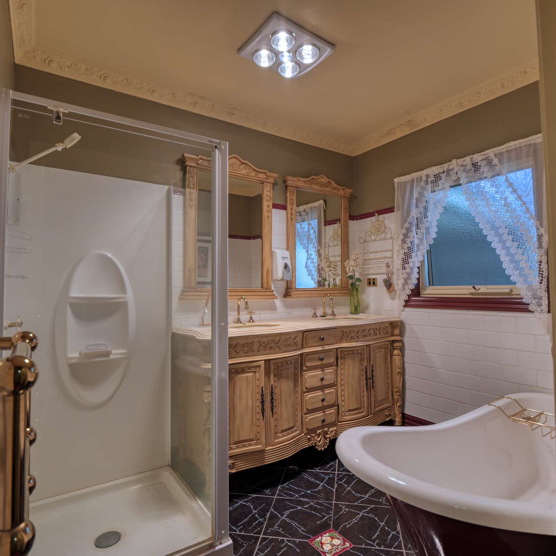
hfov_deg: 77.7
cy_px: 280
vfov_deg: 77.7
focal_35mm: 19
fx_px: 345
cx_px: 284
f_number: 2.8
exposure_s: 1/160
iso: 200
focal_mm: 8
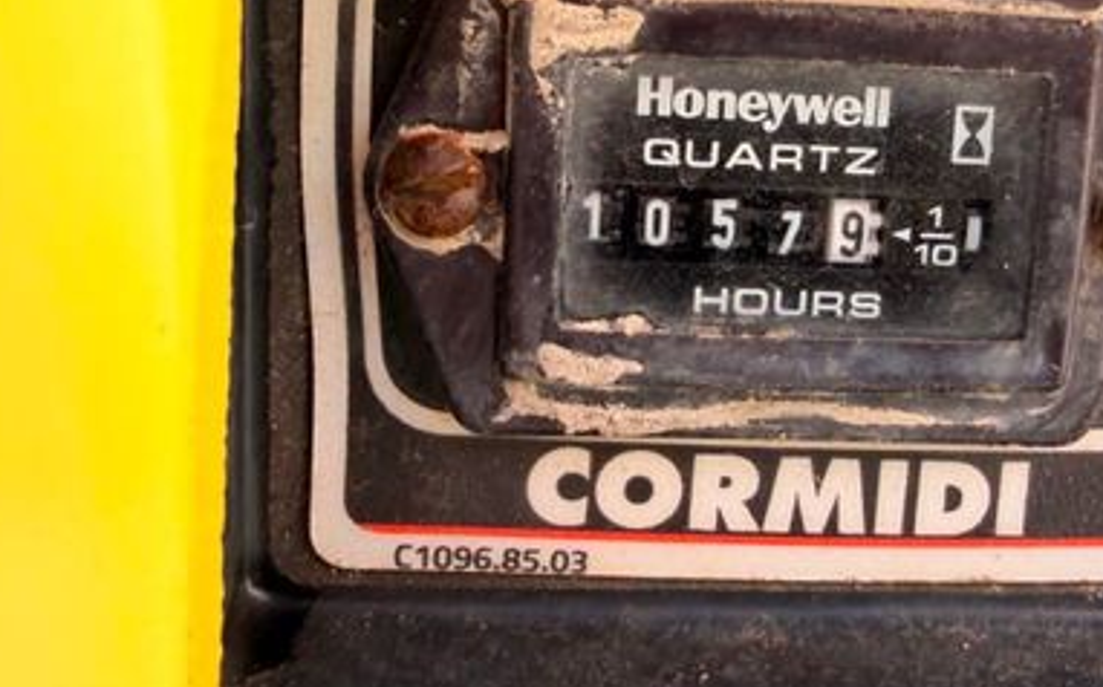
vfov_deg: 31.9
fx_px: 1201
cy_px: 294
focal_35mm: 40
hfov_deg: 48.1
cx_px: 777
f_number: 2.2
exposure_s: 1/404
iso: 50
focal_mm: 2.22
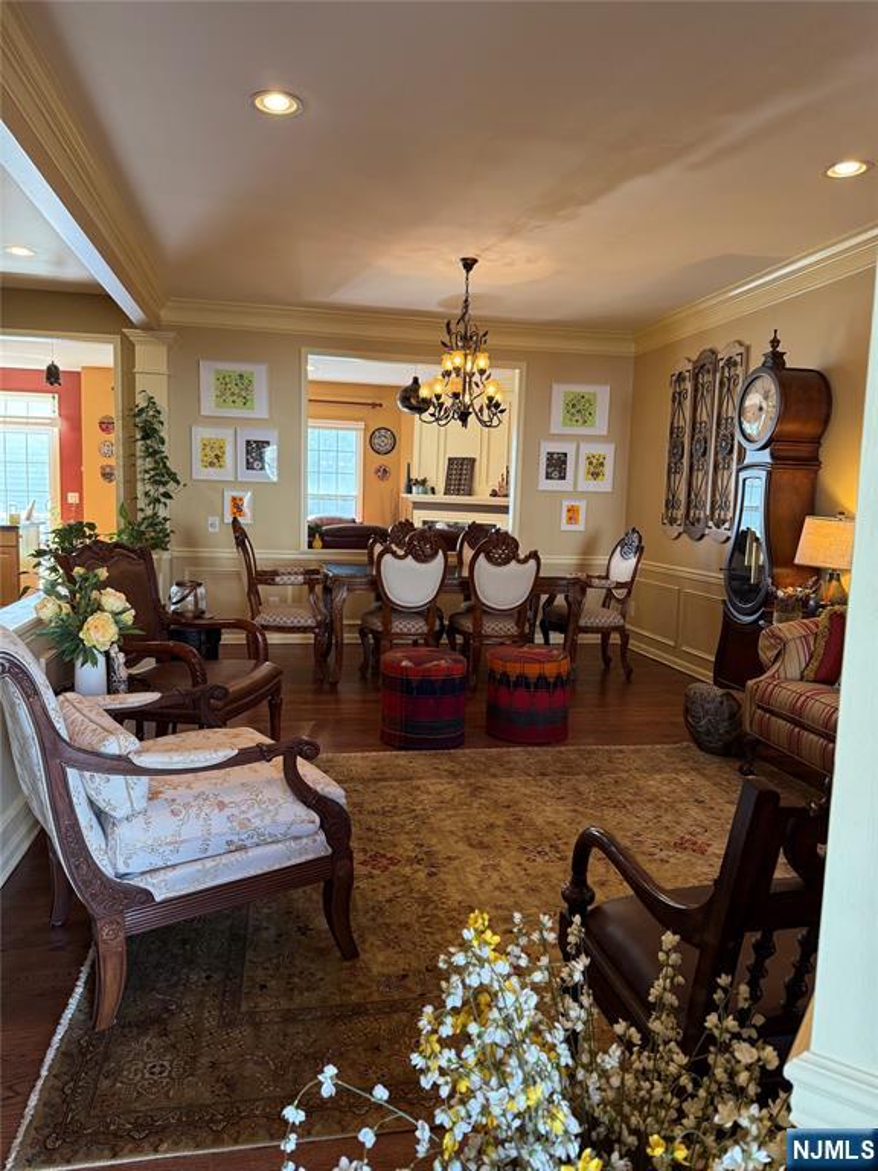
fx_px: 812
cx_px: 439
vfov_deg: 71.6
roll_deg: -2.5
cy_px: 586
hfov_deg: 56.8
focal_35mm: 24
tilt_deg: -5.6
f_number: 1.78
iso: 250
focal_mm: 6.76
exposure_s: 1/120
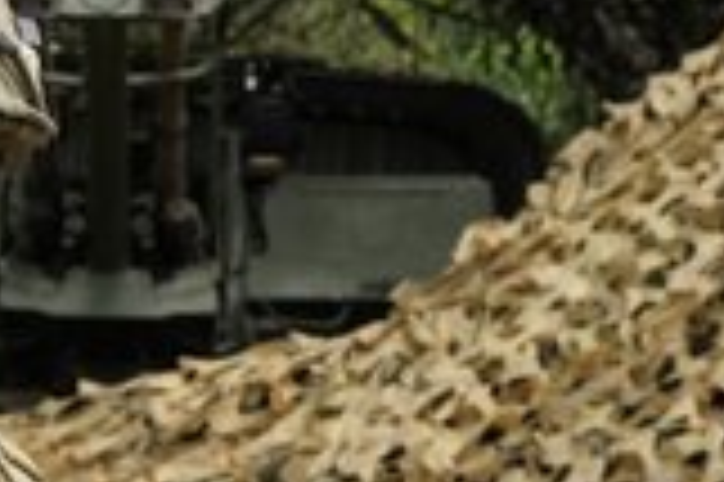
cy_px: 367
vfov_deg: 9.3
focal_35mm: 147
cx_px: -162
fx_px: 2953
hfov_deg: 13.6
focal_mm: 59
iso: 640
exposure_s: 1/200
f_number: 13
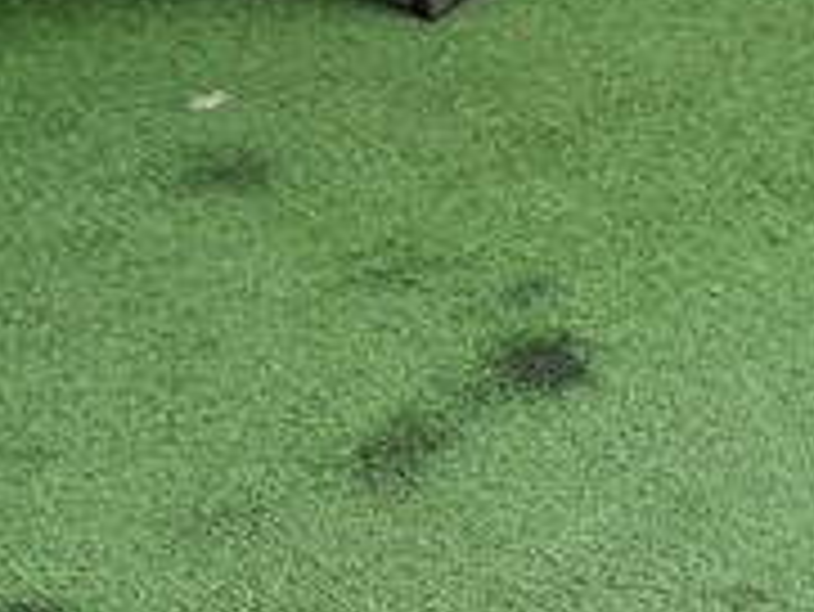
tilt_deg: -16.6
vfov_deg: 16.2
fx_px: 2000
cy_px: -248
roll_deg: +2.6
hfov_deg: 18.9
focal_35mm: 85
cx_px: -549
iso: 125
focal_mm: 6.76
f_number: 1.78
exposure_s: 1/100
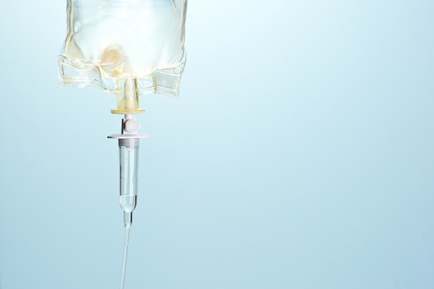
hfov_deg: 19.5
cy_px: 144
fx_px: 1266
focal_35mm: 105
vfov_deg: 13.0
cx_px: 217
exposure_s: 1/100
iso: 100
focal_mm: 105
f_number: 11
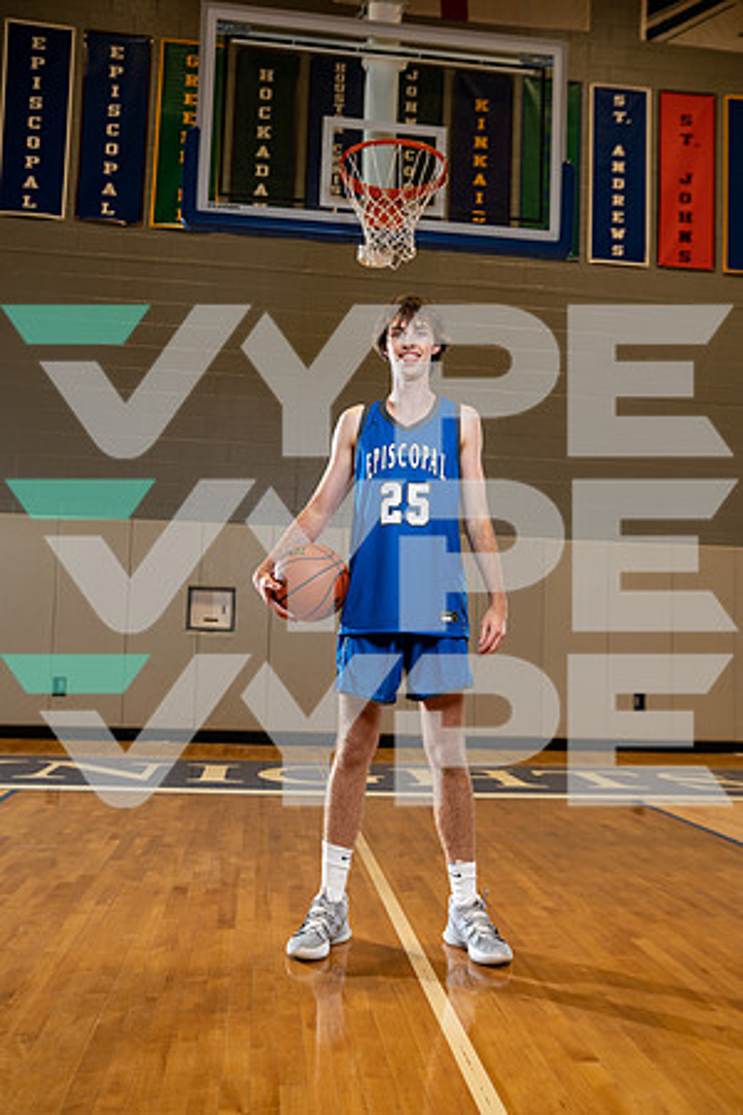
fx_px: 991
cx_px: 372
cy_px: 558
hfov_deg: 41.1
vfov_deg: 58.7
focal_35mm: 32
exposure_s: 1/125
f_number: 4
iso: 400
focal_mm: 32
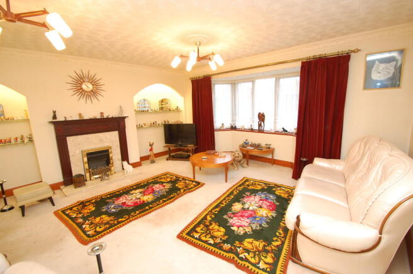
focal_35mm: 15
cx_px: 206
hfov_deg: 100.4
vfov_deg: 77.2
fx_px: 172
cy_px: 137
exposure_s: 1/20
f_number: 5.6
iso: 400
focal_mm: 10
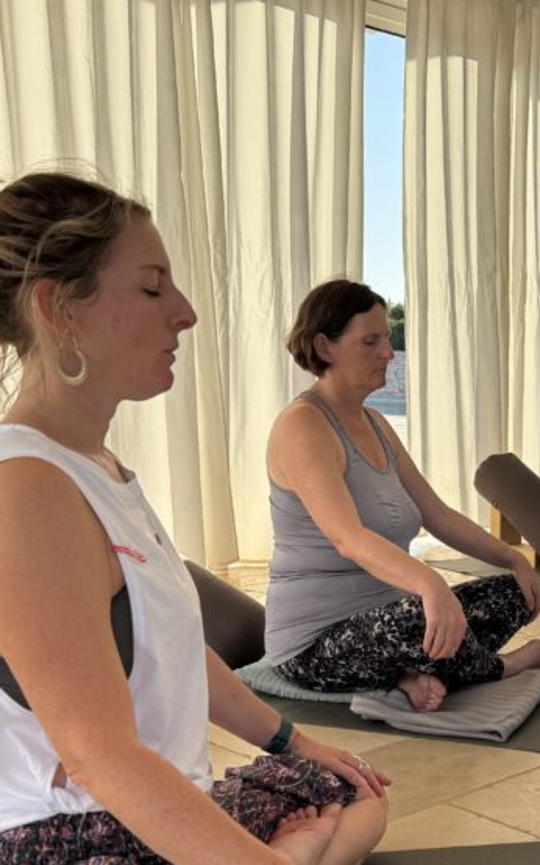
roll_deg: +0.3
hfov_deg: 26.4
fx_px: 1107
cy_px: 593
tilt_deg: -11.4
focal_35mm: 47
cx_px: 501
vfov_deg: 42.0
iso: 80
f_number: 1.78
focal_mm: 6.76
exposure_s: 1/2105
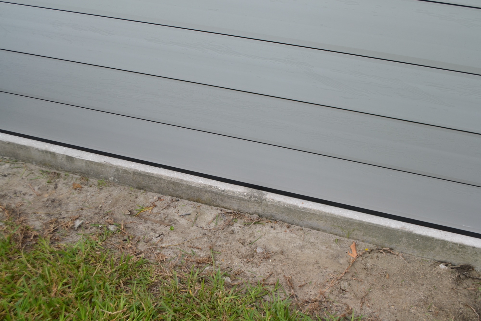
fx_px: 561
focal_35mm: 42
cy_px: 160
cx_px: 240
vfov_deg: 31.9
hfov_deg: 46.4
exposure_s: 1/125
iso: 140
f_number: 5.6
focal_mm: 28
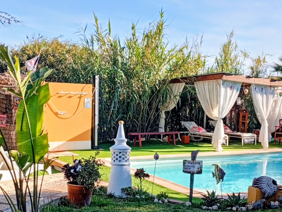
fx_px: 465
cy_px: 134
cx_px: 128
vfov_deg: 25.6
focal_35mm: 57
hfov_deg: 33.7
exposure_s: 1/230
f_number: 1.8
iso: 50
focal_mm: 3.98
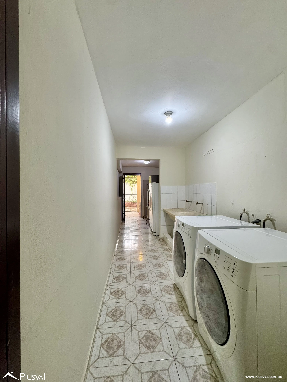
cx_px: 144
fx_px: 155
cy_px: 191
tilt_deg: -0.9
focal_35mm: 14
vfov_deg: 102.1
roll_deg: +0.5
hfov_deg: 85.7
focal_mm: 2.22
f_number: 2.2
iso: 250
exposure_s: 1/99
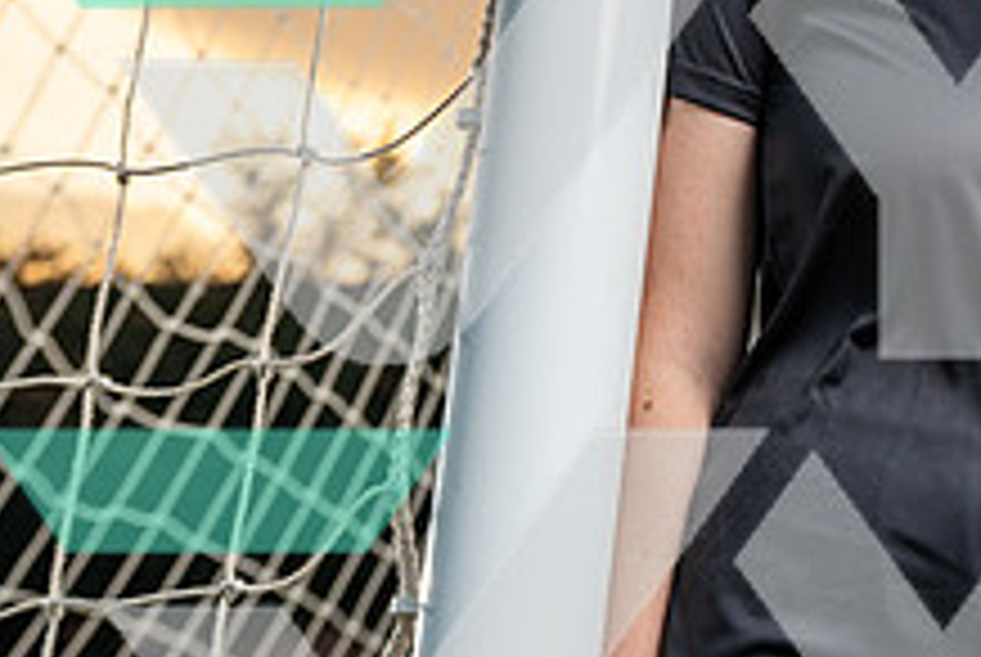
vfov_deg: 12.5
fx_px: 2974
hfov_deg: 17.9
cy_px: 124
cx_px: 1143
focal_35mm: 109
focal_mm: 41
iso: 160
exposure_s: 1/250
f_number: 4
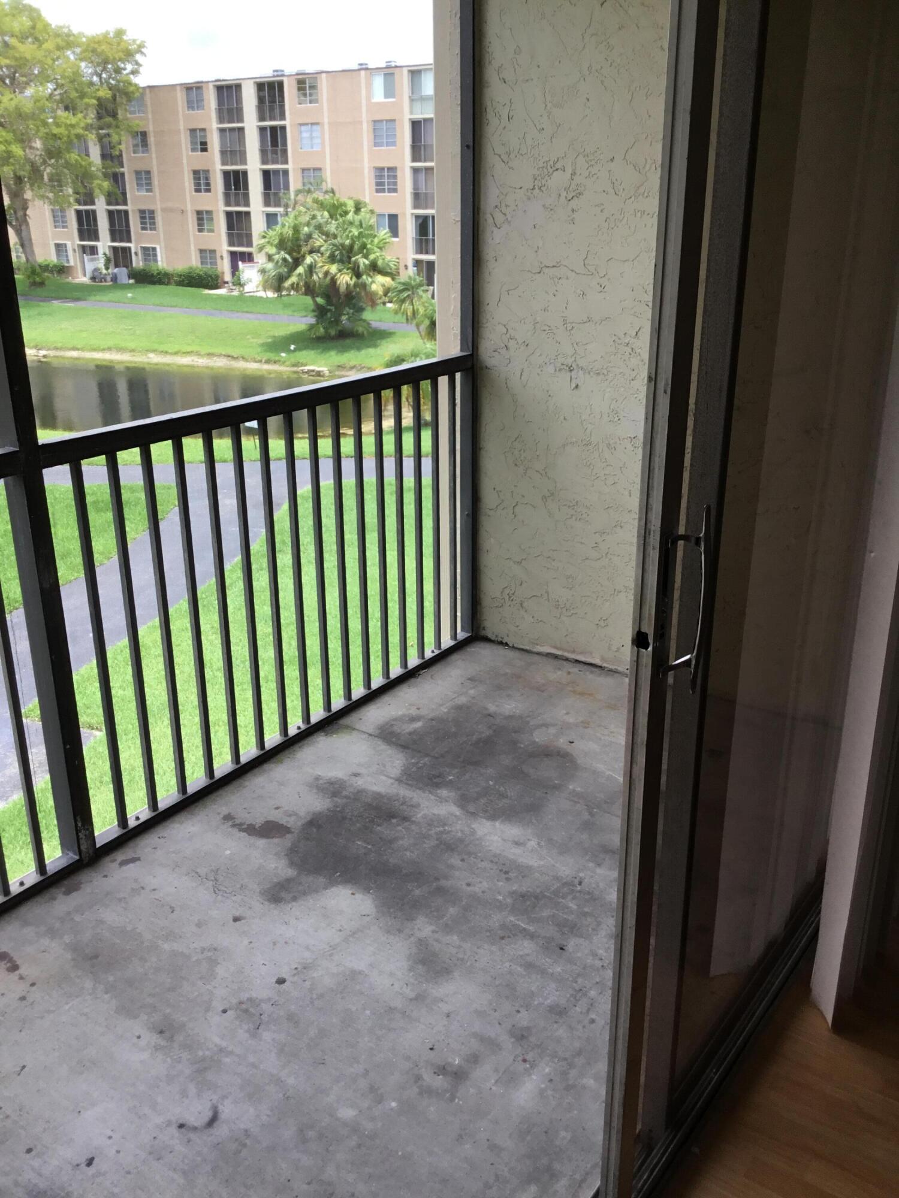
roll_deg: +0.8
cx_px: 450
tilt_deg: -20.6
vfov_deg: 58.4
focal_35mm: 31
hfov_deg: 45.4
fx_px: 1073
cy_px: 599
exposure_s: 1/175
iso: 25
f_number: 2.4
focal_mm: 3.3
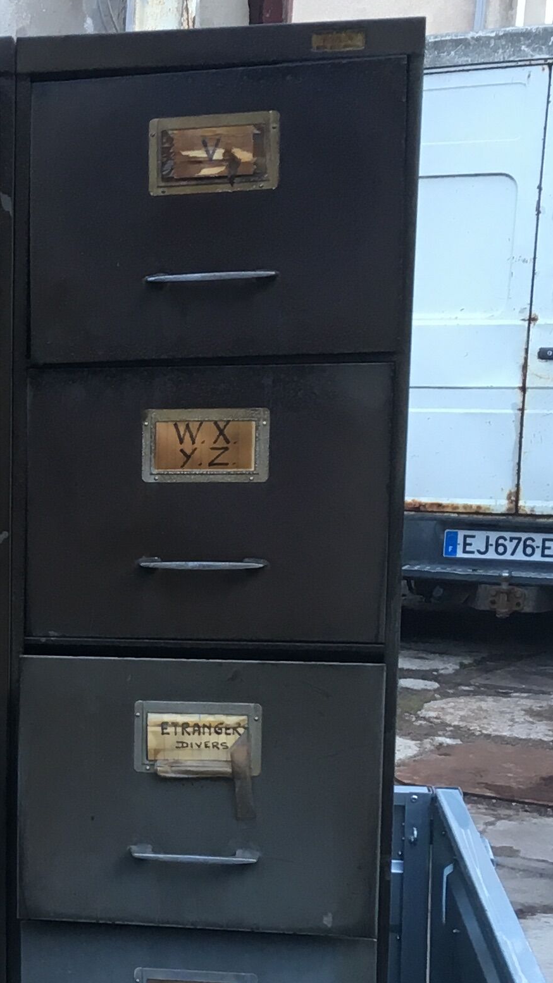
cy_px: 633
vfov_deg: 25.8
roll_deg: -2.0
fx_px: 2138
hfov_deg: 13.7
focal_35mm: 82
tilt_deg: -12.6
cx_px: -310
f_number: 2.2
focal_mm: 4.15
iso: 32
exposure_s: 1/33
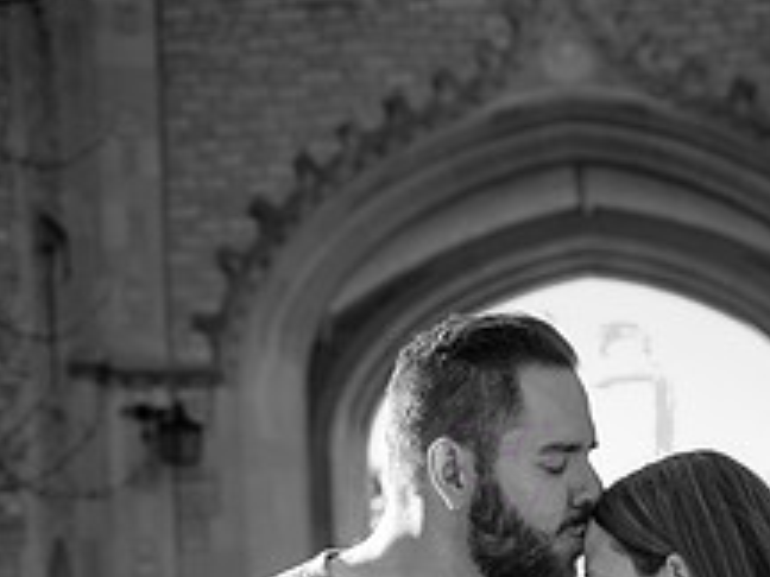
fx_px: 3826
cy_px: 784
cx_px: 517
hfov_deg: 11.5
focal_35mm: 172
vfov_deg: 8.5
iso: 800
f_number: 8
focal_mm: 86
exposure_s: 1/500
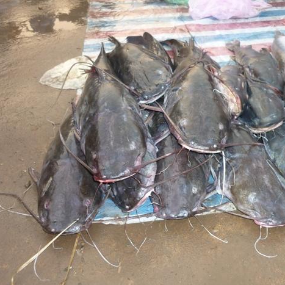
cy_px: 146
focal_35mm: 40
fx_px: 373
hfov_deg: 41.3
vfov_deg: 41.9
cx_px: 193
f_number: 2.8
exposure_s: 1/30
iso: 100
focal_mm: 5.5
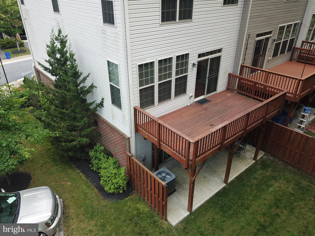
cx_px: 158
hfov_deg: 67.3
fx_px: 237
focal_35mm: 26
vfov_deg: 53.1
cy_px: 118
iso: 100
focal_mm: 4.73
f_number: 2.2
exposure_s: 1/383
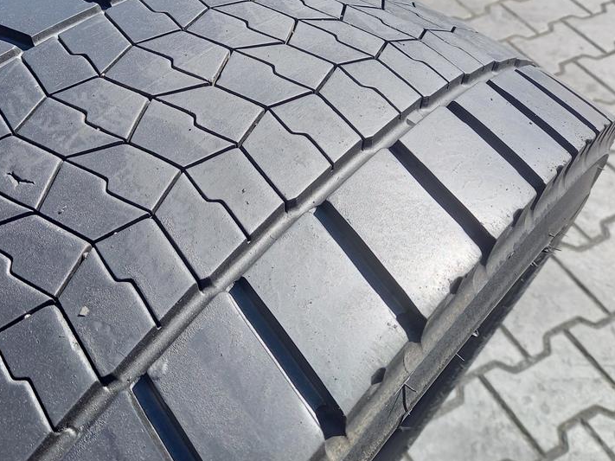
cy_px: 176
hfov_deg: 50.6
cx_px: 215
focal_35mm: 36
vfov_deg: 39.4
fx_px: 639
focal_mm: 4.65
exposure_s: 1/340
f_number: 1.8
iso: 50
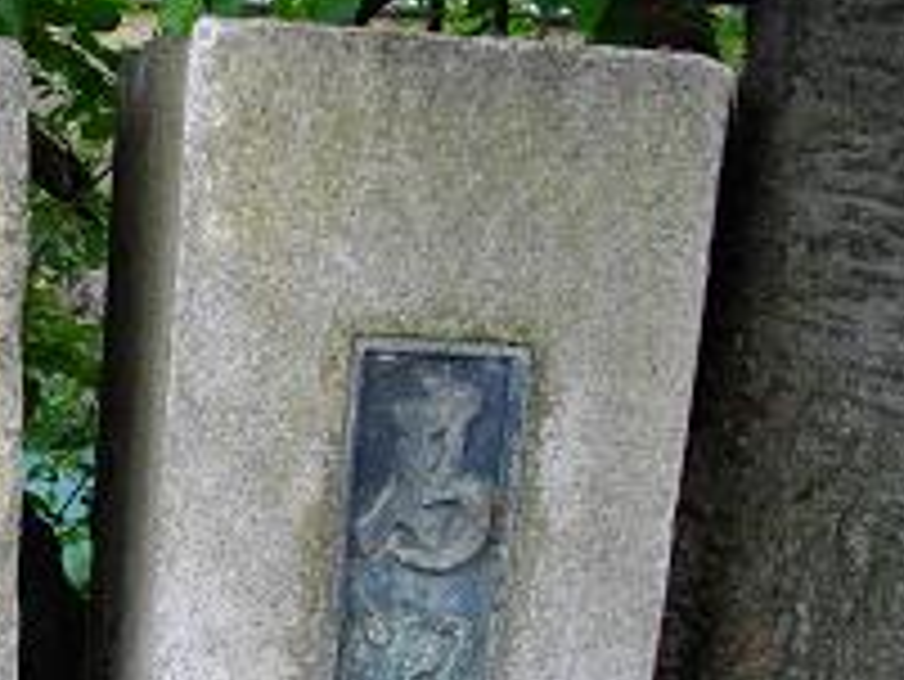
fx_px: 1620
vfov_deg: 23.0
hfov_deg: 29.8
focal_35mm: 62
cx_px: 88
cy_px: 621
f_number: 2.9
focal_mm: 5.7
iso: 127
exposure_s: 1/125
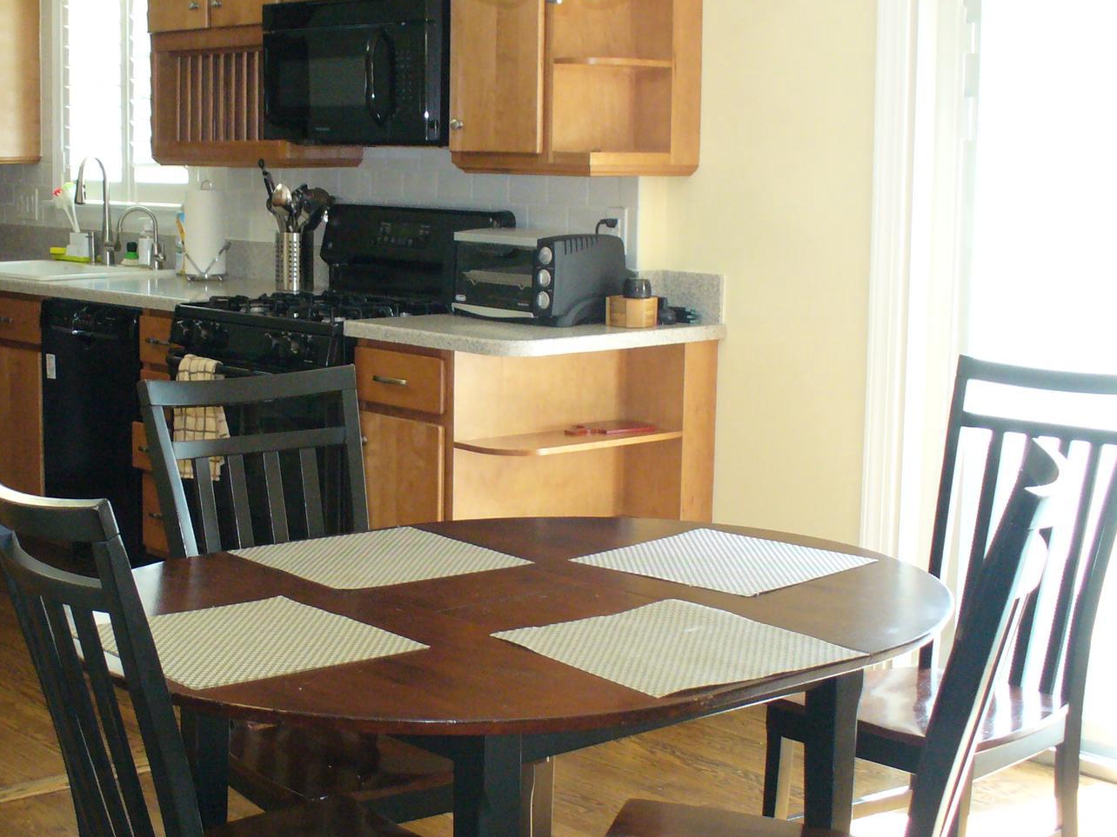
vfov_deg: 24.8
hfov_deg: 32.5
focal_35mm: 59
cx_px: 397
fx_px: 1904
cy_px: 428
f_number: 2.8
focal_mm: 6.1
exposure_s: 1/30
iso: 200
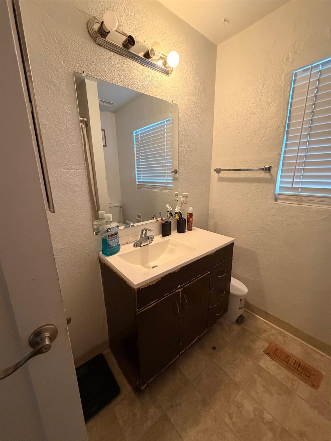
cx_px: 166
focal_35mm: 14
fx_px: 178
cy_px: 220
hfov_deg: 85.7
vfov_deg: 102.0
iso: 500
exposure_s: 1/60
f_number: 2.2
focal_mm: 2.22
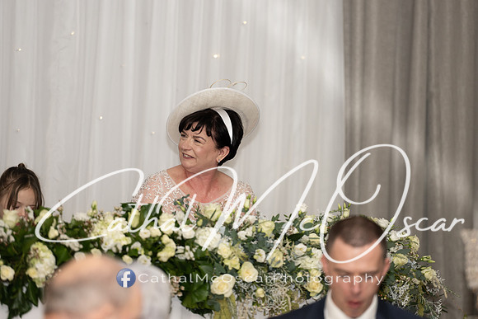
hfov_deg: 10.5
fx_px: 2590
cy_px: 160
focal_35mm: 195
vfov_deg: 7.0
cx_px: 239
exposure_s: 1/160
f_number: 2.8
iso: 400
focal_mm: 195
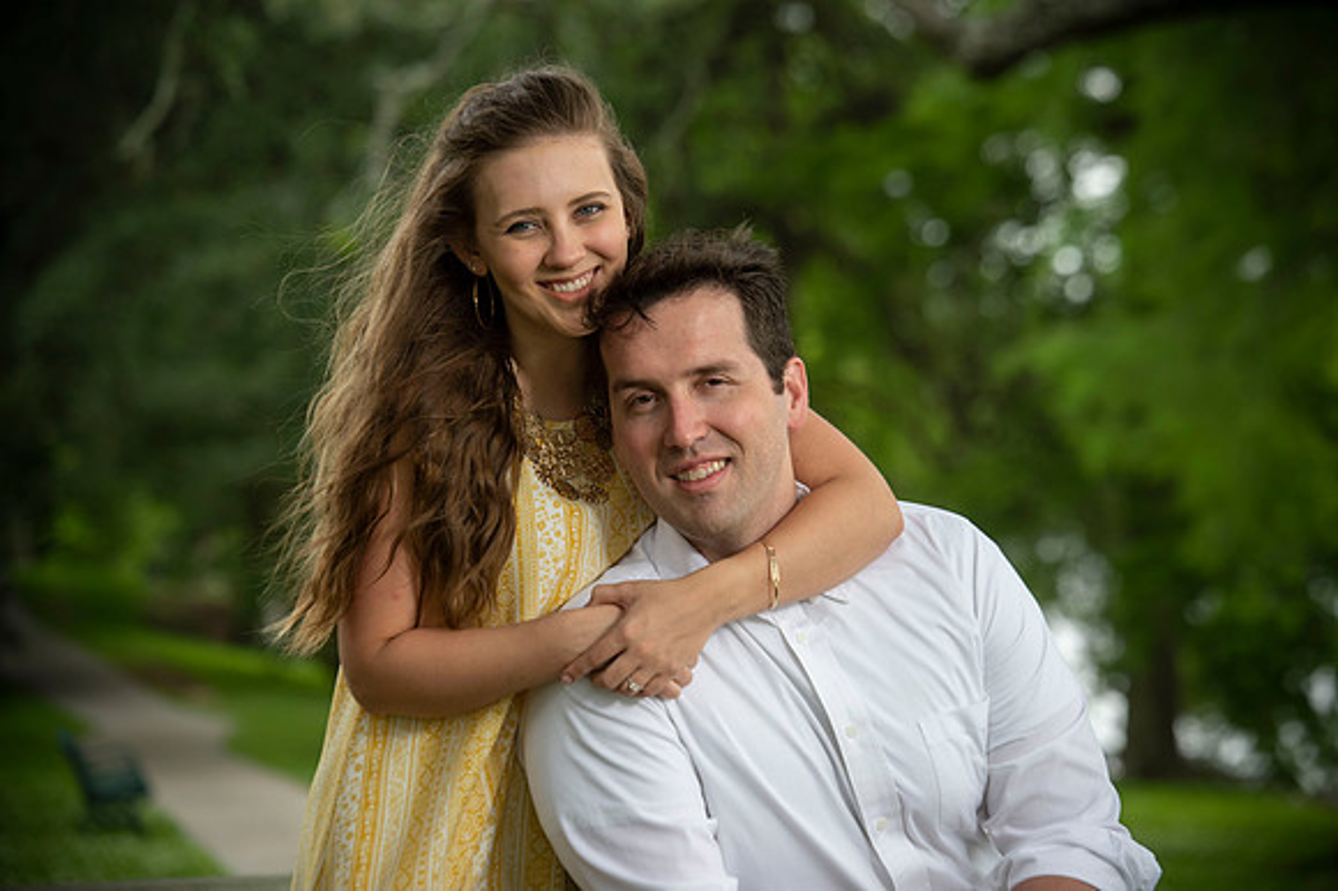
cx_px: 669
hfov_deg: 14.7
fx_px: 5200
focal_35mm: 140
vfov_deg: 9.8
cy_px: 446
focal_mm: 140
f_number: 5.6
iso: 125
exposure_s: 1/125
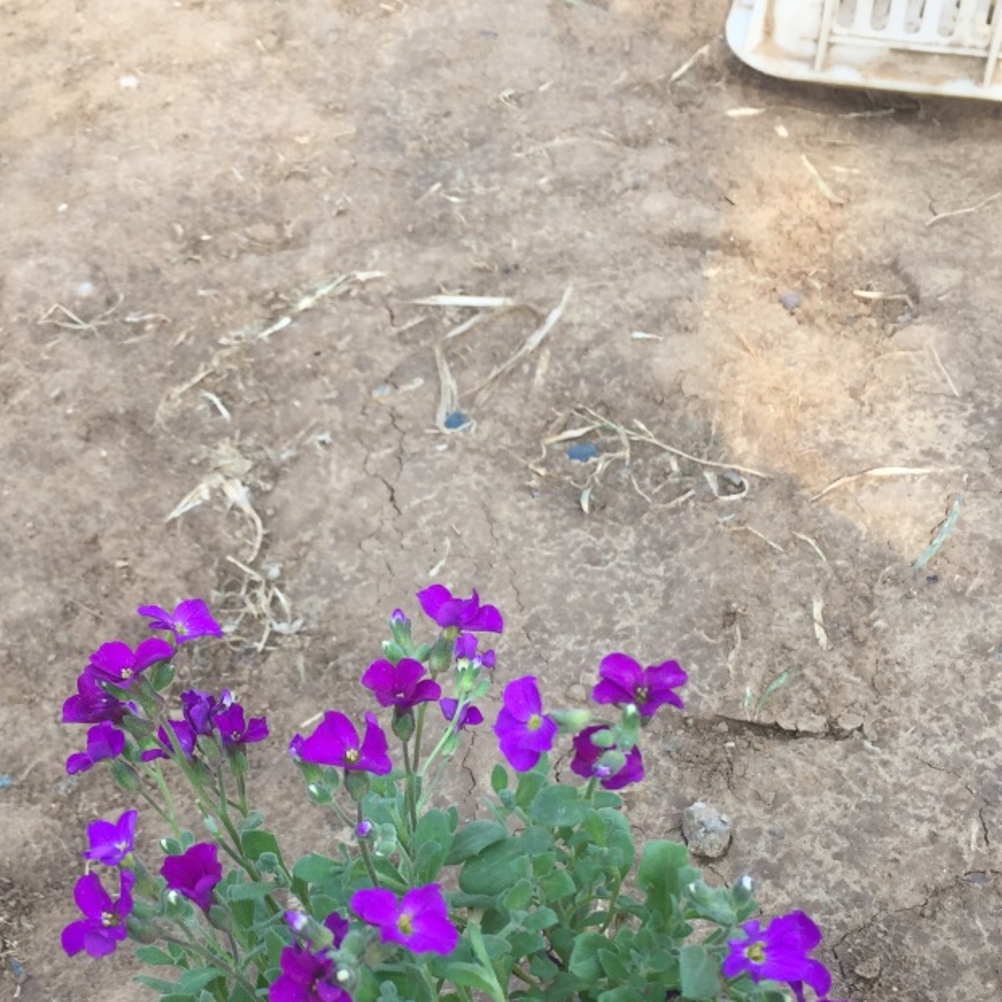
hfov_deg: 38.1
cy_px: 729
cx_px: 374
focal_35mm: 44
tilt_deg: -49.5
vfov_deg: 37.6
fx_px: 1441
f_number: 2.2
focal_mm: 4.15
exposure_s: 1/488
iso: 32
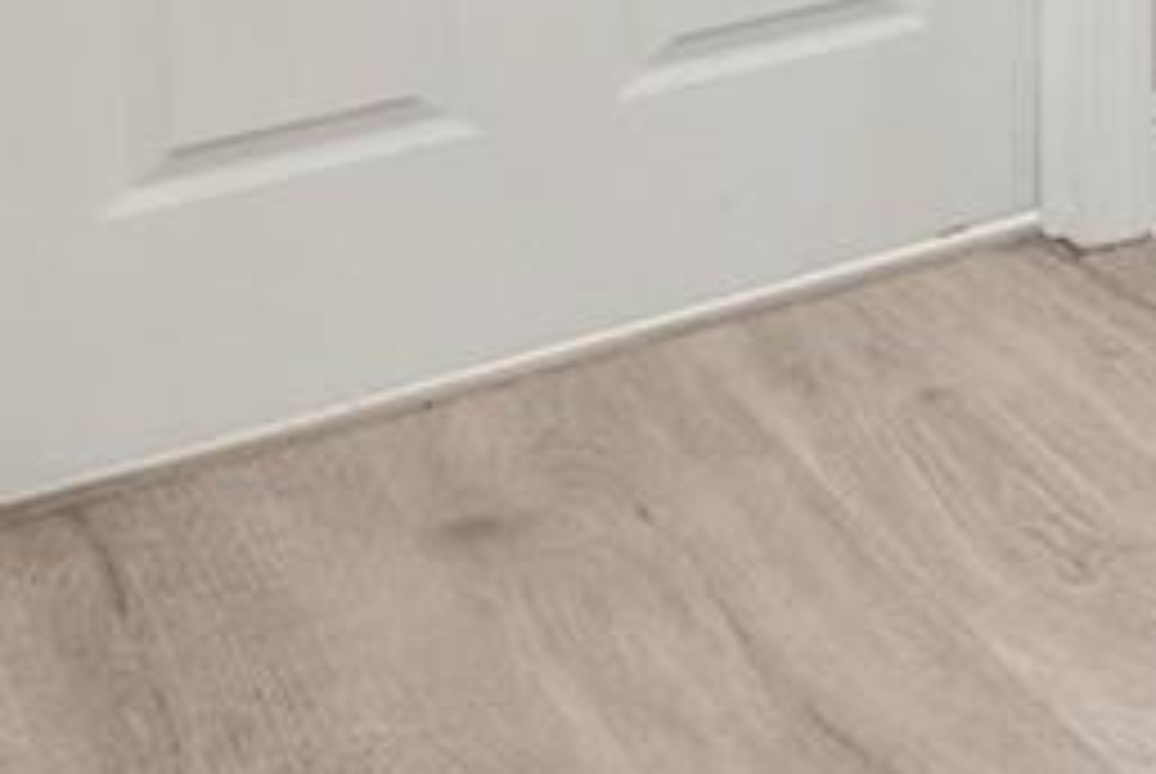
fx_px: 2797
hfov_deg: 13.8
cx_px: 2951
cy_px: -999
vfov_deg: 12.7
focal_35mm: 87
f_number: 8
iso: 400
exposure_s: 1/15
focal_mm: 14
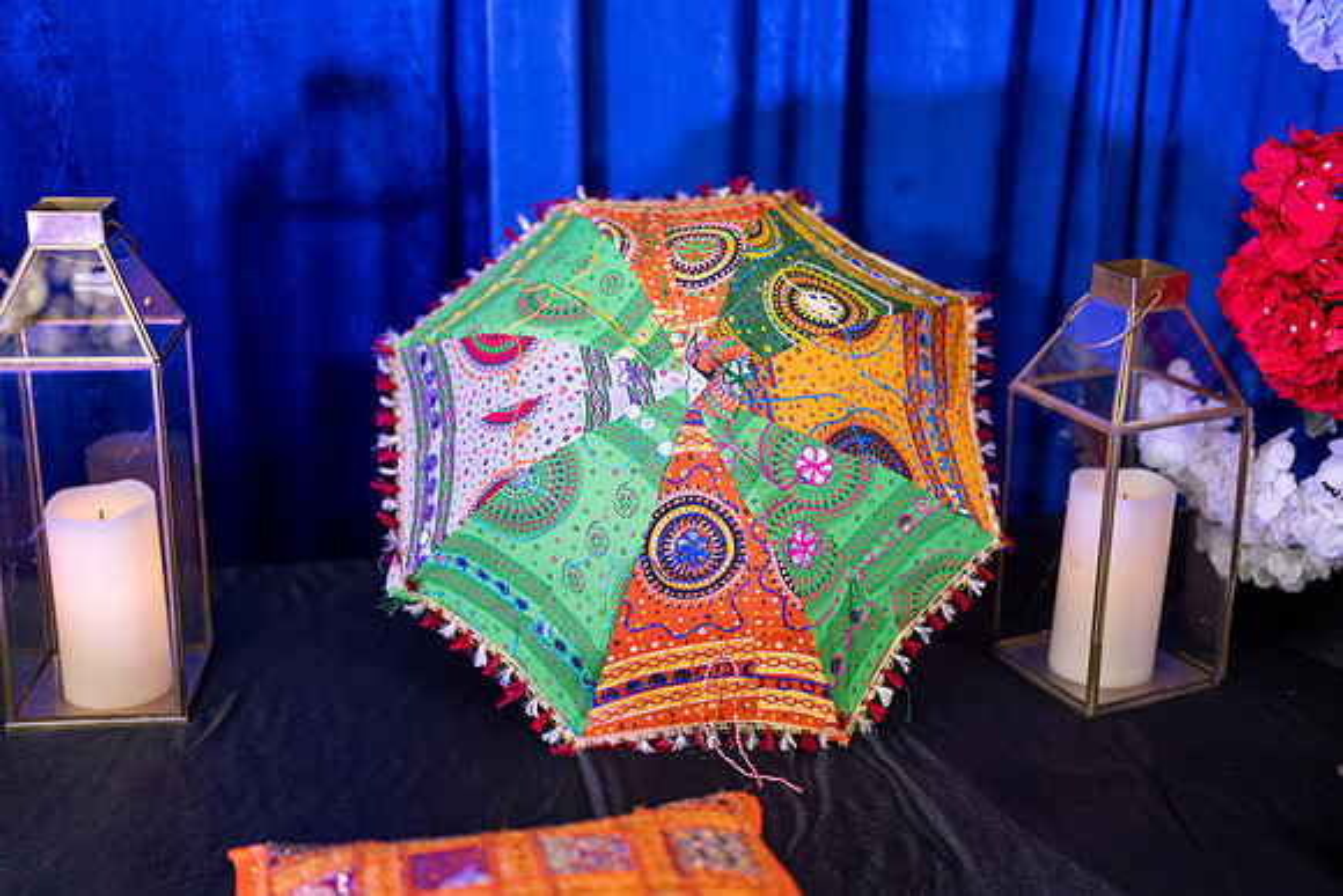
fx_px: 1866
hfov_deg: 39.6
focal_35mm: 50
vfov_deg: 27.0
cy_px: 448
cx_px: 672
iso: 250
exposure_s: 1/160
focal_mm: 50
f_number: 1.4
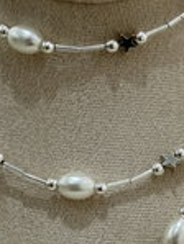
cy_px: 250
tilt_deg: -19.1
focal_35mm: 172
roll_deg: +2.1
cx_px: 99
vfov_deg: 11.4
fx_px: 1217
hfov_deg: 8.6
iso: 80
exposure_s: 1/50
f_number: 1.78
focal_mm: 6.76
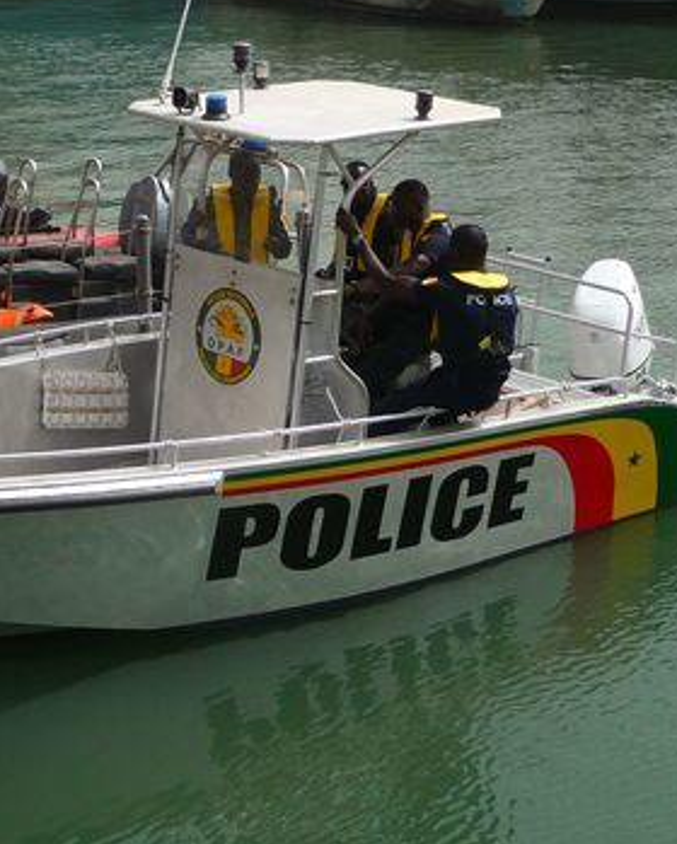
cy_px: 415
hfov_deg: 18.9
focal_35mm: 81
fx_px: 2025
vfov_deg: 23.5
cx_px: 213
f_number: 4
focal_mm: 7.1
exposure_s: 1/800
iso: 100
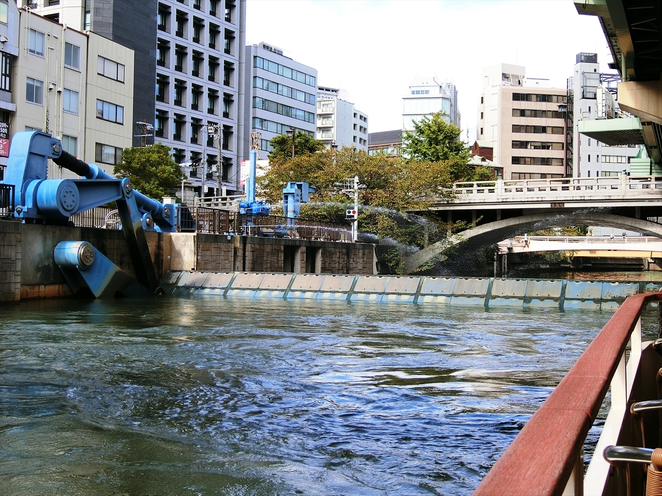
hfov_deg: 39.7
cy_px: 248
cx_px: 331
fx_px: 918
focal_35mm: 48
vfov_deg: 30.3
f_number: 4.2
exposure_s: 1/400
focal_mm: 10.2
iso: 80
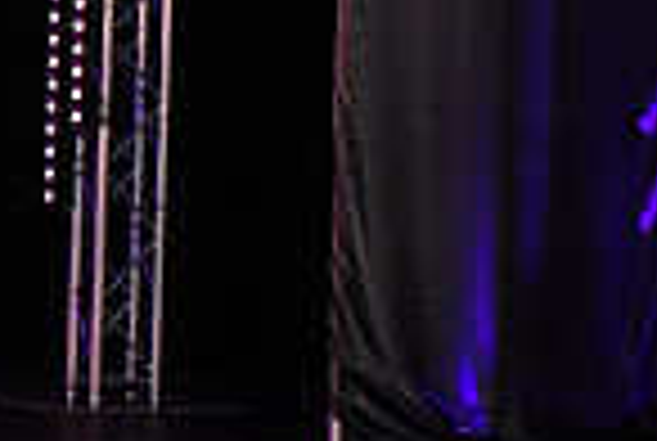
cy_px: 218
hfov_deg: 6.3
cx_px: -594
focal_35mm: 317
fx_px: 5797
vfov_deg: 4.4
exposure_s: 1/500
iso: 2500
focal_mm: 80
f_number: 3.2
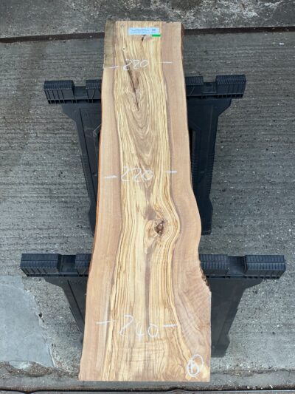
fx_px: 329
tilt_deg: -65.1
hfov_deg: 48.2
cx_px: 148
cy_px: 197
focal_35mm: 29
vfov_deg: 61.6
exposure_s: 1/139
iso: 16
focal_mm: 3
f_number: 1.8
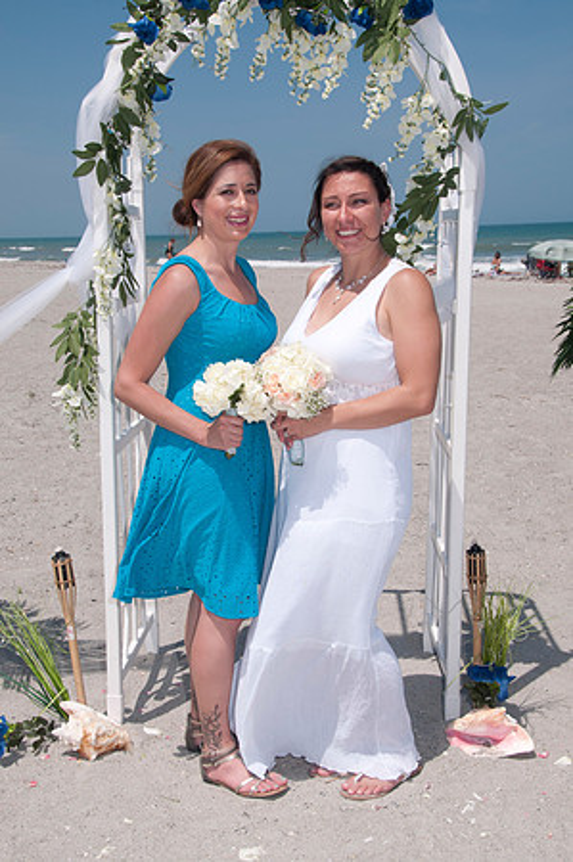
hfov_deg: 28.0
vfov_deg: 41.2
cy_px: 431
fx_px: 1149
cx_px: 286
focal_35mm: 48
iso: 100
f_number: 13
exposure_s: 1/250
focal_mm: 32
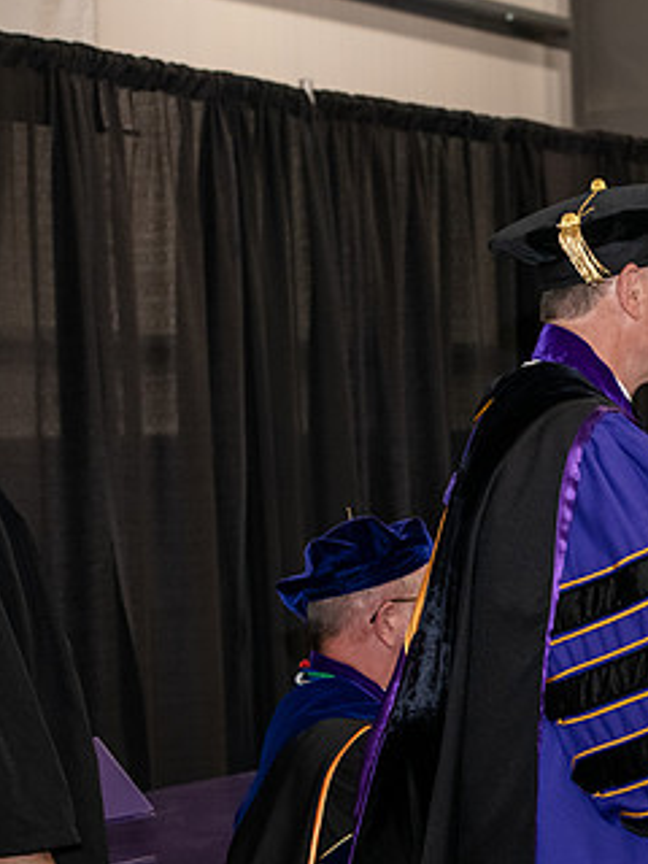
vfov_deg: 16.1
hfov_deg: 11.9
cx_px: 756
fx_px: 3045
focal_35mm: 122
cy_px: 504
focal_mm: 70
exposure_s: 1/200
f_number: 5
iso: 2500
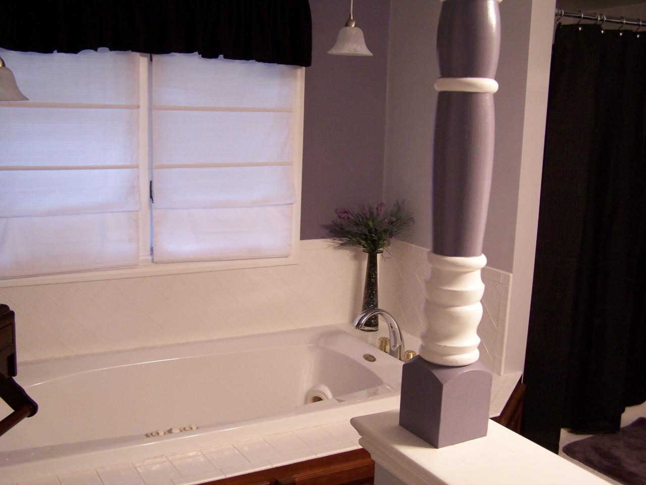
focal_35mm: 38
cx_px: 323
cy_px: 242
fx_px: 709
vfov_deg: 37.7
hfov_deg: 49.0
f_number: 2.8
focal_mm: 6.3
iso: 140
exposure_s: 1/15
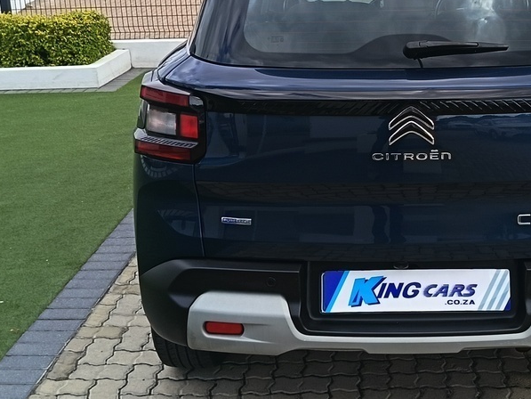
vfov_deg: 24.3
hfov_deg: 31.6
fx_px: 921
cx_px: 404
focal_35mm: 60
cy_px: 137
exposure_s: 1/243
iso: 100
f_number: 1.75
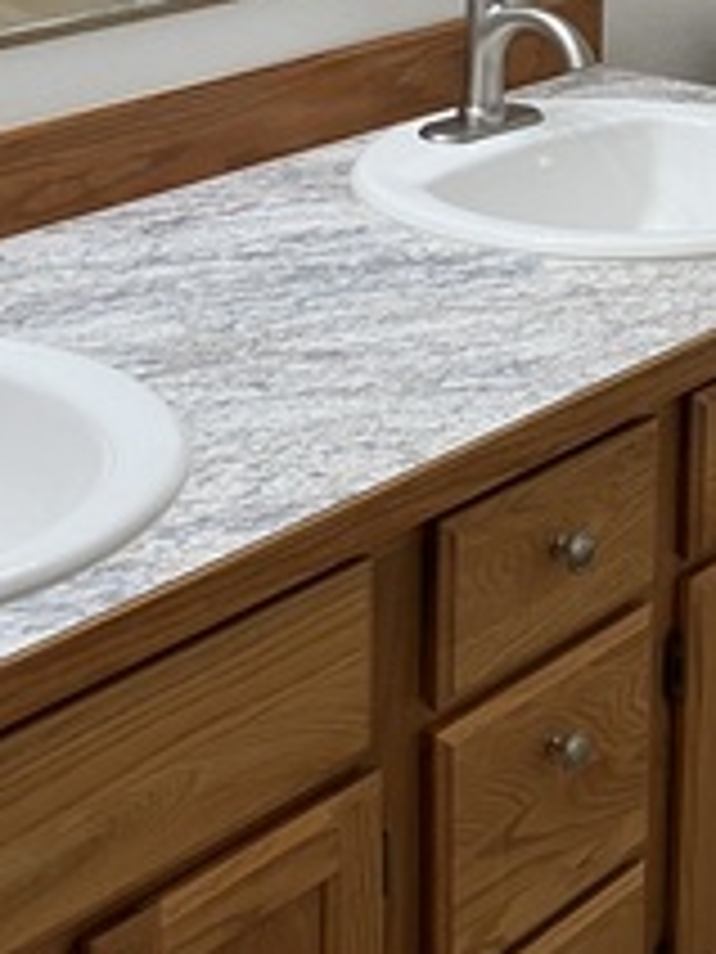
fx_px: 2427
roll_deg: -2.1
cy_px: 70
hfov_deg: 16.4
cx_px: 730
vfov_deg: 21.7
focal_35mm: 88
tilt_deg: -14.5
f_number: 1.8
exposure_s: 1/60
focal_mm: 3.99
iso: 50
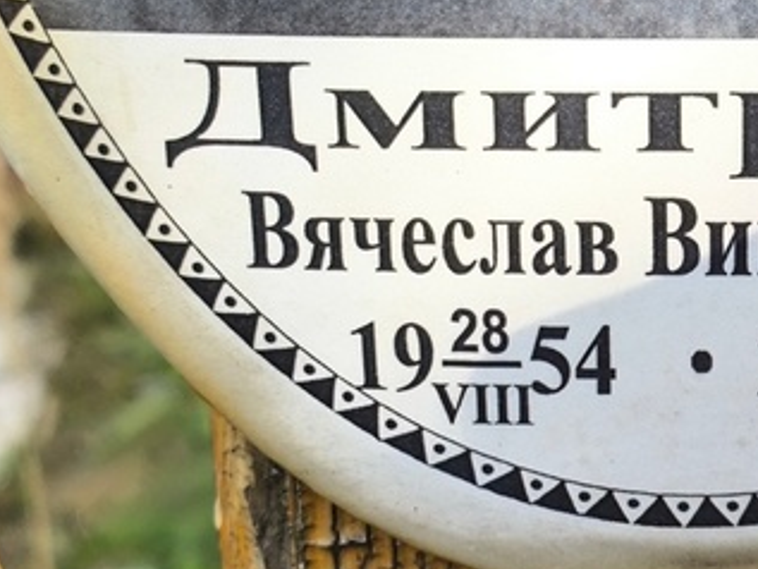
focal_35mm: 126
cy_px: 249
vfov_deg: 11.8
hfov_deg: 15.5
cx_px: 678
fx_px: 2760
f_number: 1.7
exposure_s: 1/230
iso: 50
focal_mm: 4.71
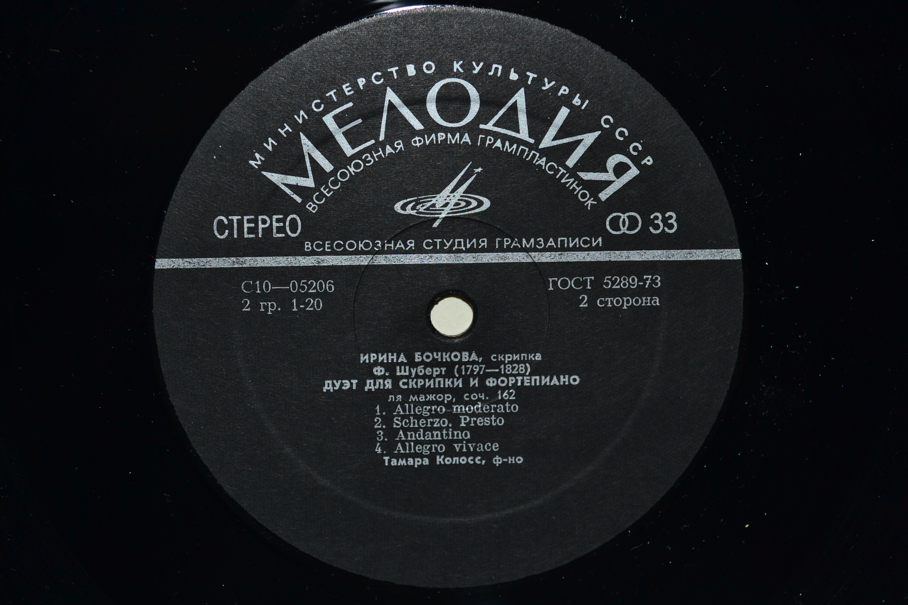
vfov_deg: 26.5
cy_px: 302
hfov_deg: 38.9
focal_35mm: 51
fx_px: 1286
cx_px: 454
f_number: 6.3
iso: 200
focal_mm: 34
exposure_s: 1/200
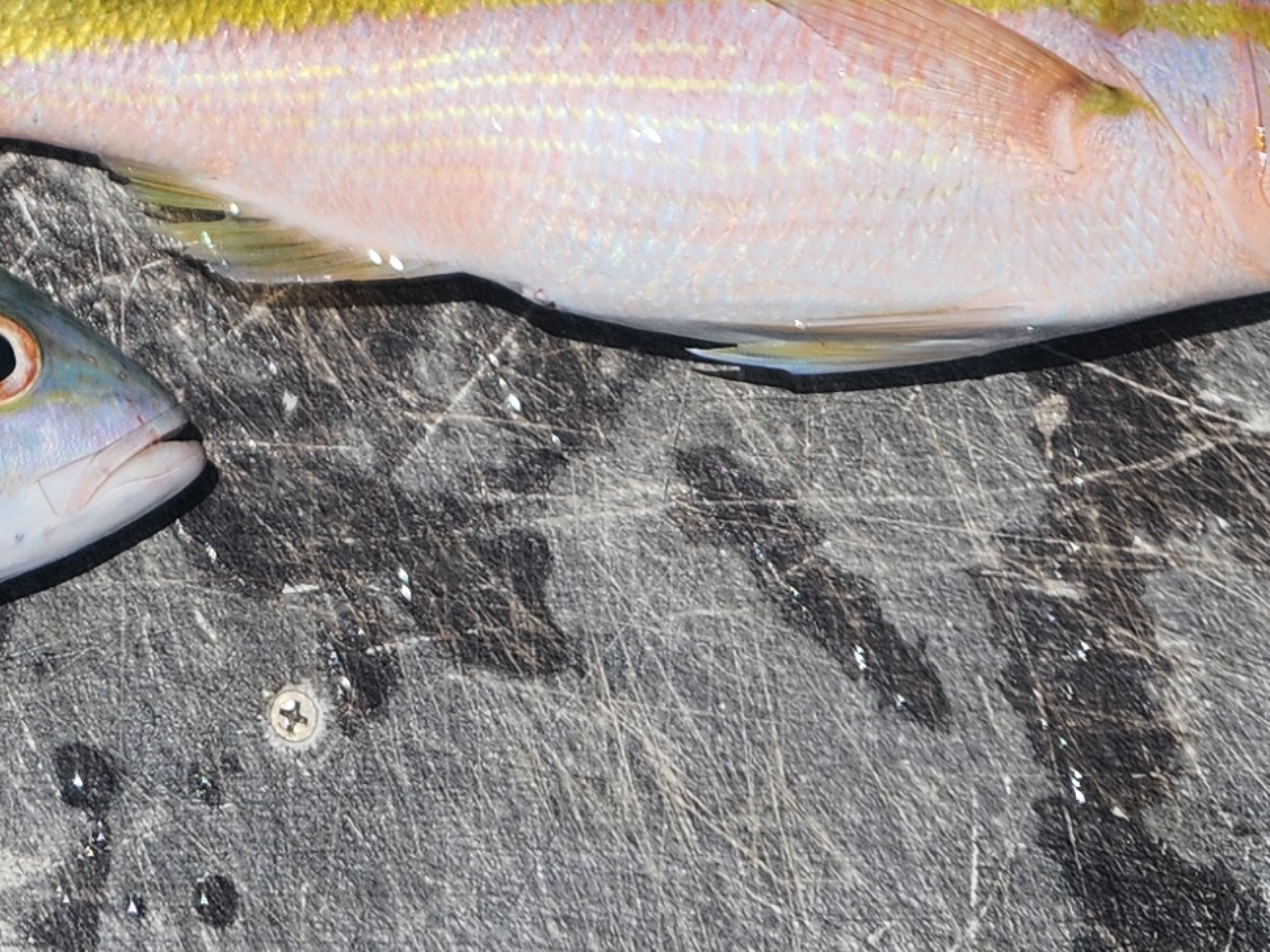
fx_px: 3485
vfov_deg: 13.8
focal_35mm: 95
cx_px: -178
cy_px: -791
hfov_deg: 19.6
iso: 20
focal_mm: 5.4
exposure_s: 1/5445
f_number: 1.8
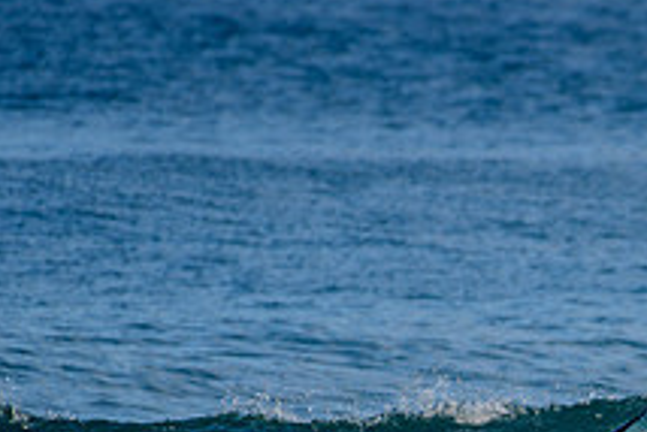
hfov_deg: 1.2
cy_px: 523
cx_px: 680
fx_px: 29925
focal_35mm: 1664
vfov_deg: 0.8
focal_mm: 500
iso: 180
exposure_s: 1/2000
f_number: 5.6
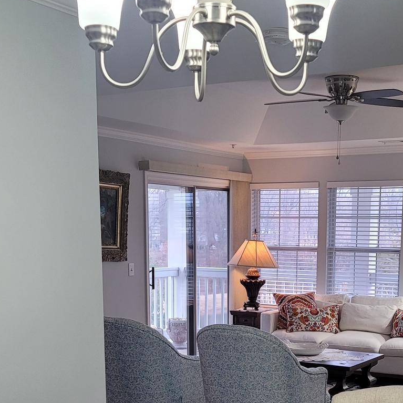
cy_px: 346
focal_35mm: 59
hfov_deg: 29.0
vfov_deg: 28.2
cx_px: 254
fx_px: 777
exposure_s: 1/120
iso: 200
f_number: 1.8
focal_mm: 7
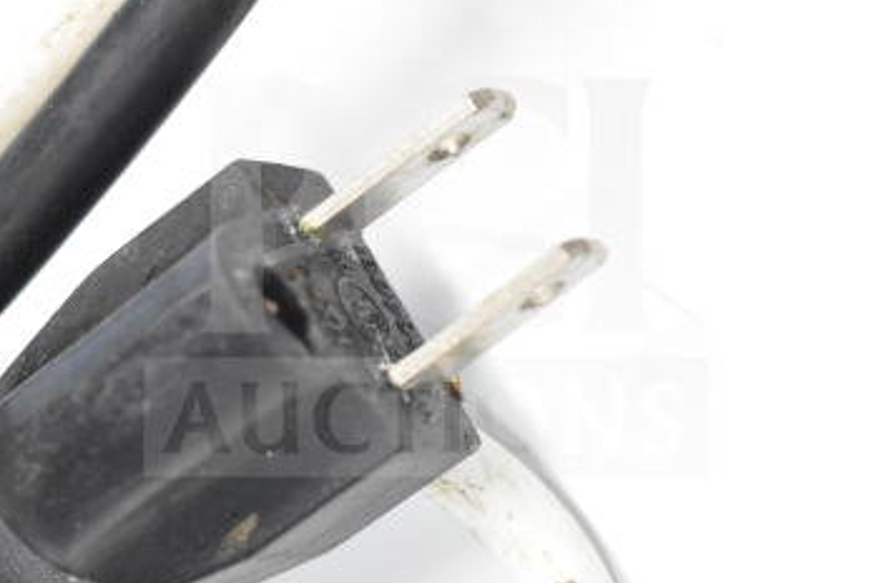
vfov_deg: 11.3
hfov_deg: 16.9
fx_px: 2937
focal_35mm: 121
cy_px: 278
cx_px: 424
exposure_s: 1/80
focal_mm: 46
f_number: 5.3
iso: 3200
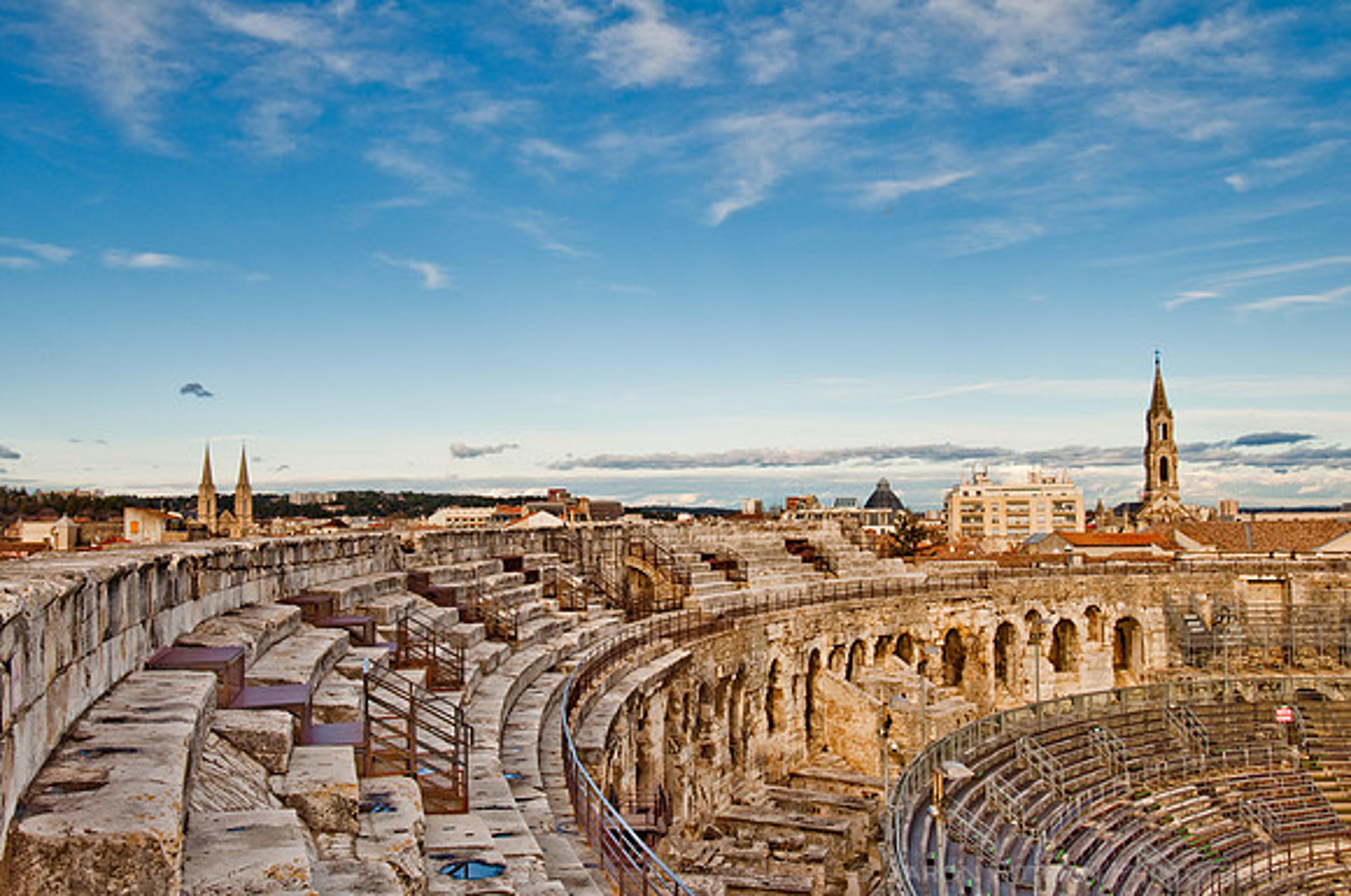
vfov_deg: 39.9
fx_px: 1237
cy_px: 448
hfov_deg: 57.3
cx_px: 676
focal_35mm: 33
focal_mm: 22
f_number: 9.5
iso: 200
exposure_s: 1/350
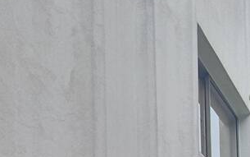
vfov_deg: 12.8
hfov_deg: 28.5
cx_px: -27
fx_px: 443
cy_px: 419
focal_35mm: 65
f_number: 2.2
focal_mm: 1.8
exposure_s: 1/204
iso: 50
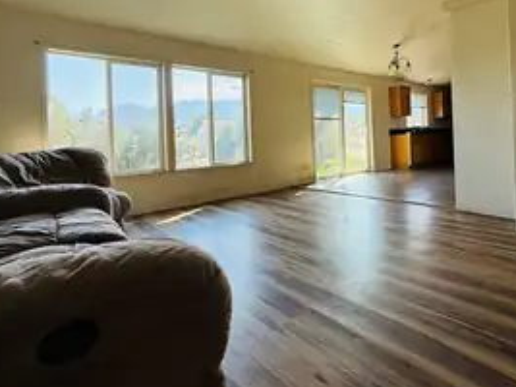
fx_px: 313
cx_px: 342
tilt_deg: +0.9
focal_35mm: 21
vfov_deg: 62.1
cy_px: 134
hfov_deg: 76.6
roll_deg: +2.1
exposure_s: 1/162
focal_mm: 2.22
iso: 64
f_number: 2.2
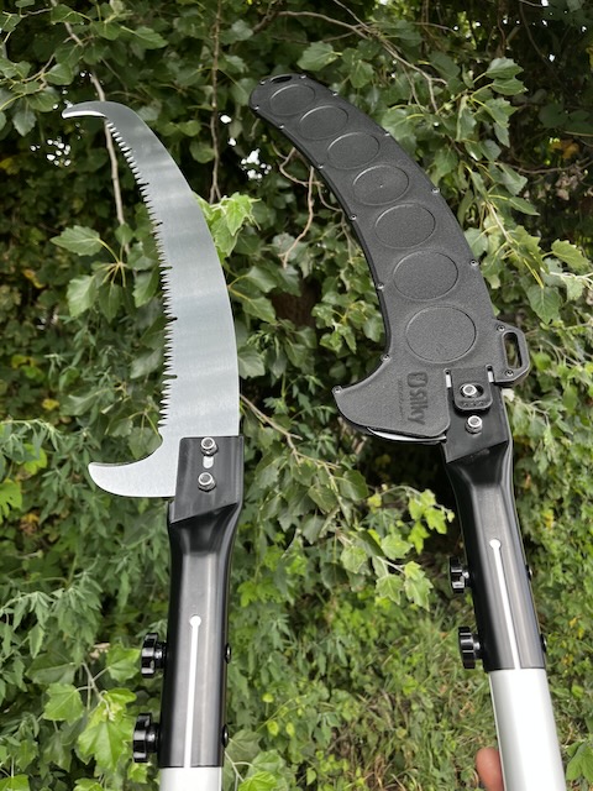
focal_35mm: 26
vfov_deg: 67.3
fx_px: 594
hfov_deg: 53.1
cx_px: 296
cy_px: 396
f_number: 1.6
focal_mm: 5.1
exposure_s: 1/412
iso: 50
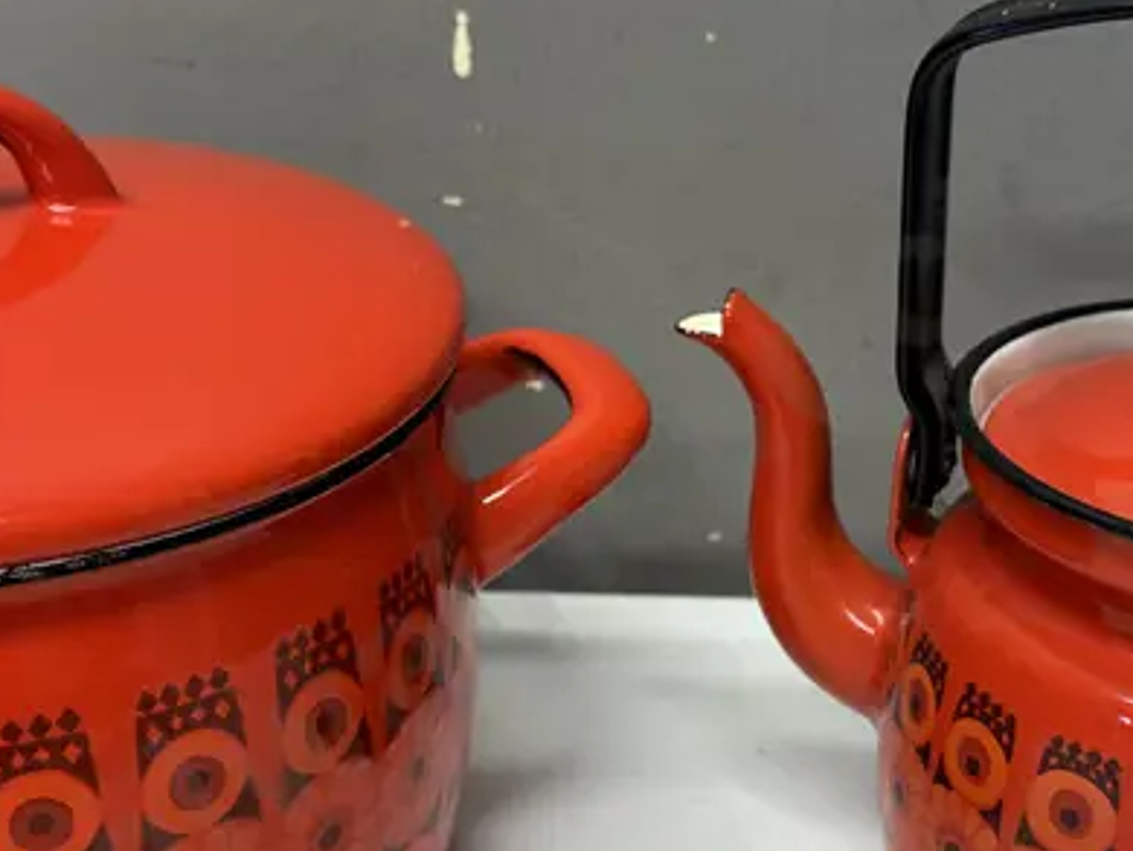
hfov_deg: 30.7
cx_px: 607
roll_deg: -2.3
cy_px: 520
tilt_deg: -27.7
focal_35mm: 63
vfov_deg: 23.3
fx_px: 2063
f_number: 1.78
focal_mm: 6.86
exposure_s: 1/100
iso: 125
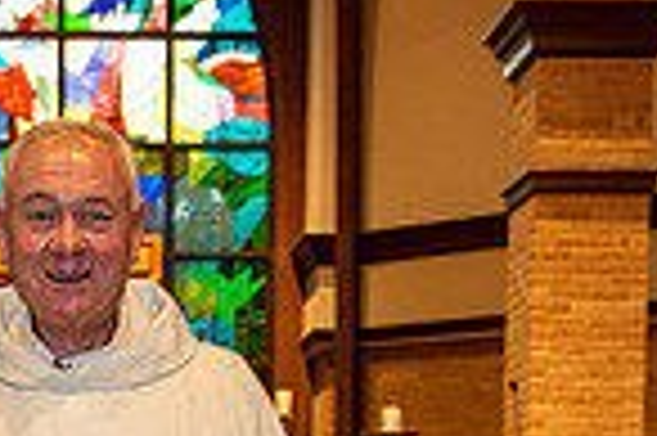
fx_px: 2023
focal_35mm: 111
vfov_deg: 11.5
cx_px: 72
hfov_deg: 18.2
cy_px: 773
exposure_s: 1/125
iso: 1600
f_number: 5
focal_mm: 28
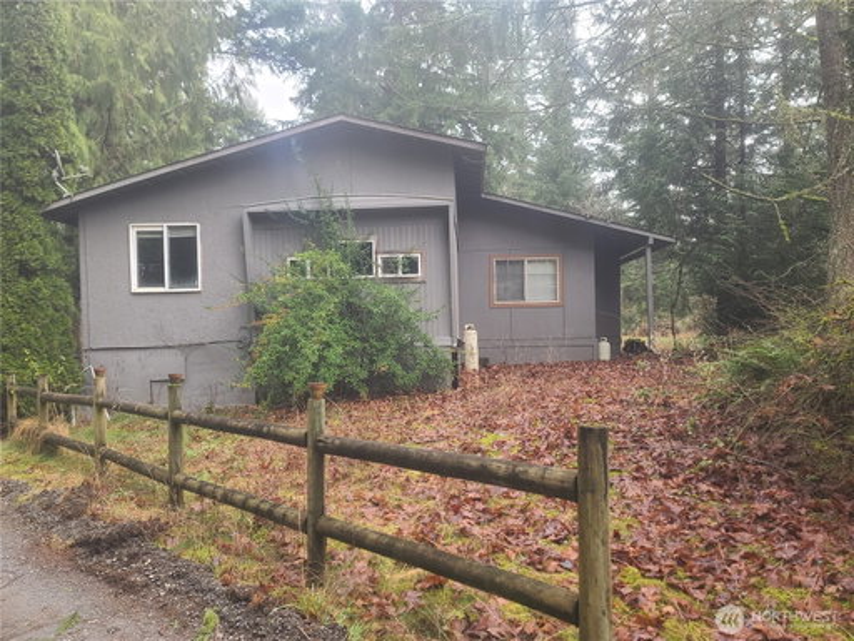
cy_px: 320
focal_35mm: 25
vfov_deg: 54.9
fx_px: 617
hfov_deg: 69.4
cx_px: 427
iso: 25
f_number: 1.8
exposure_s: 1/120
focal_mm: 7
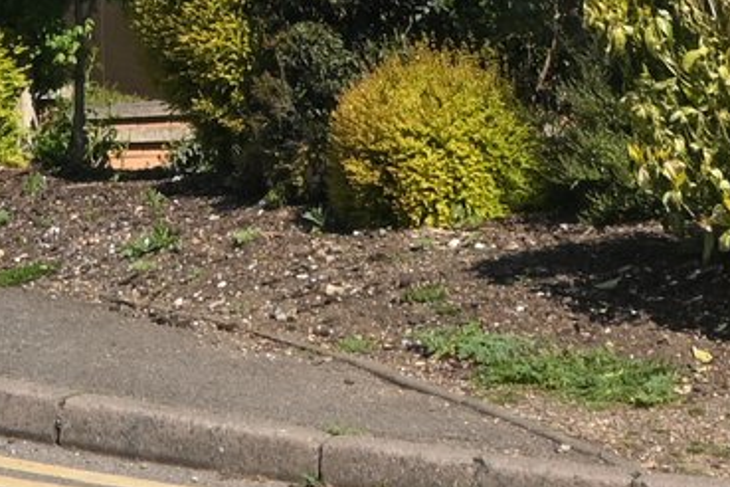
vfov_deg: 8.0
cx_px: 22
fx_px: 3163
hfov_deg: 13.0
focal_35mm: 156
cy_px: -744
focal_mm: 16
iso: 100
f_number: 9
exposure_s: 1/320
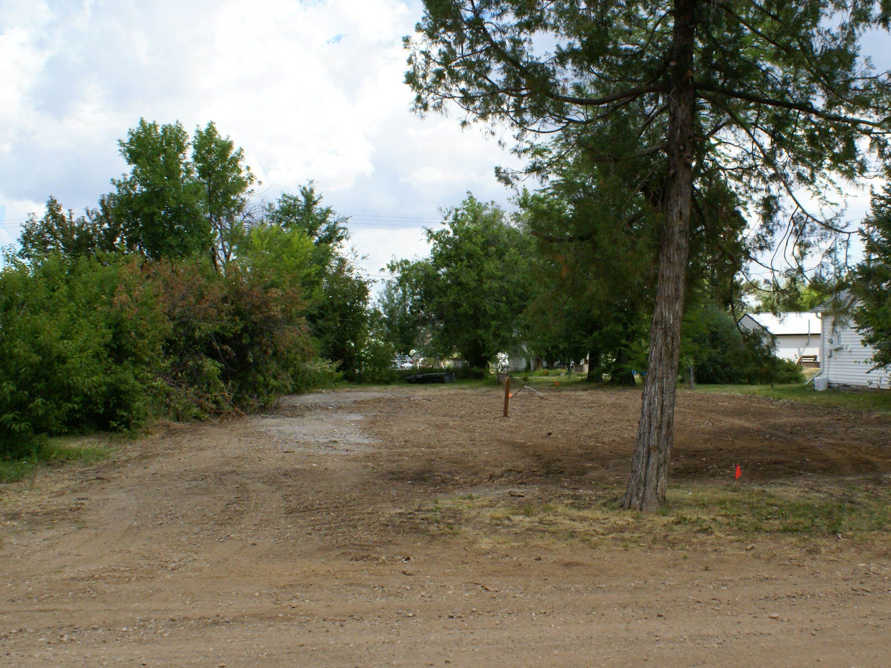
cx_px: 550
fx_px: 978
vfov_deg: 37.7
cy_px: 357
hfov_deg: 48.6
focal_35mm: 38
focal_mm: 20
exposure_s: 1/500
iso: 400
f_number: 10
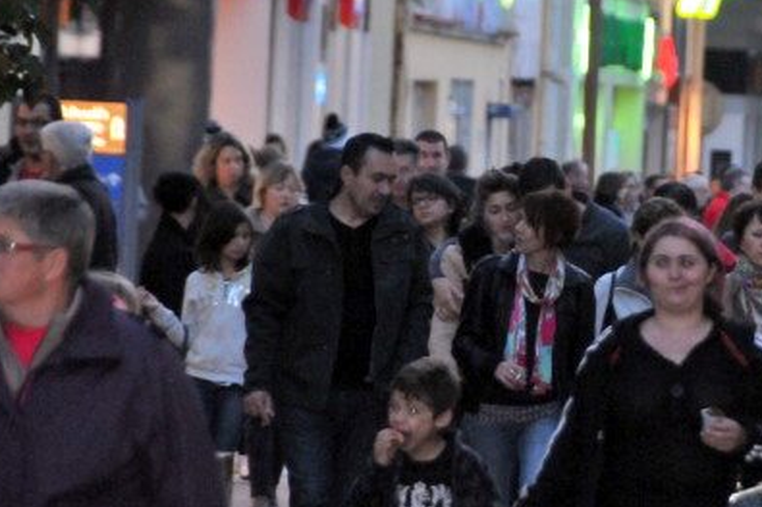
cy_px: 246
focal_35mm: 531
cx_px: 615
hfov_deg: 3.9
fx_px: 11234
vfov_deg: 2.6
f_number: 5.6
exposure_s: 1/250
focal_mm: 200
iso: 3200
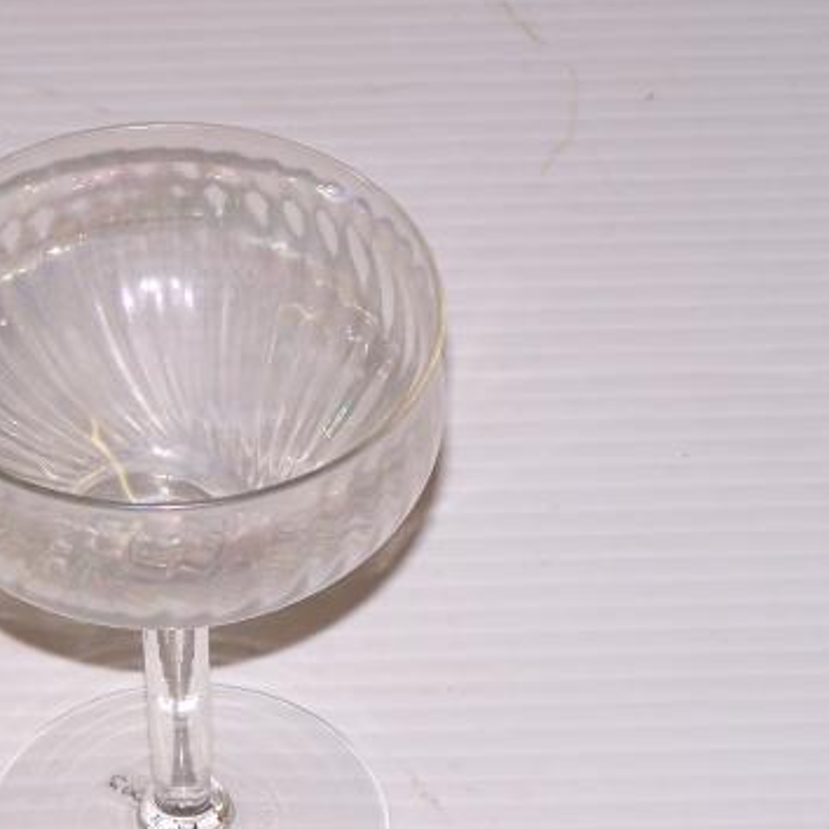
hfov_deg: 7.8
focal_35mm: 224
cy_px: 603
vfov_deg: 7.8
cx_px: 199
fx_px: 6069
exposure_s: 1/60
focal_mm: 21.2
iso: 80
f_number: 3.2
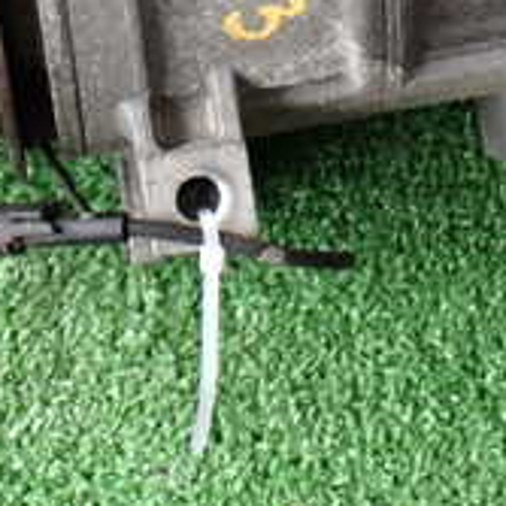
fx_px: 2315
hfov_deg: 12.3
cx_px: 500
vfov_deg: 12.1
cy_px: -151
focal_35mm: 140
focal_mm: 7.84
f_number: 2.9
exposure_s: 1/80
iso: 125
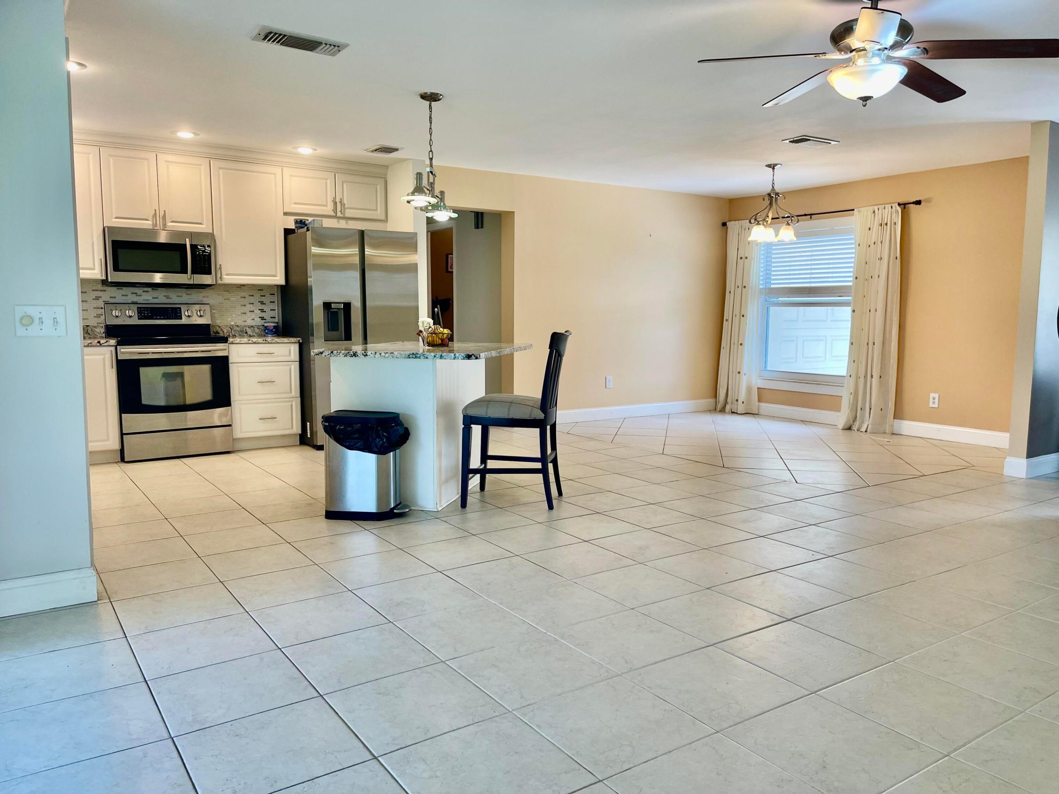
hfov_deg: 69.4
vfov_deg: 54.9
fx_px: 765
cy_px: 397
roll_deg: -1.3
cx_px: 530
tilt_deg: -7.5
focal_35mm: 25
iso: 80
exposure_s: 1/120
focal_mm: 5.1
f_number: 1.6
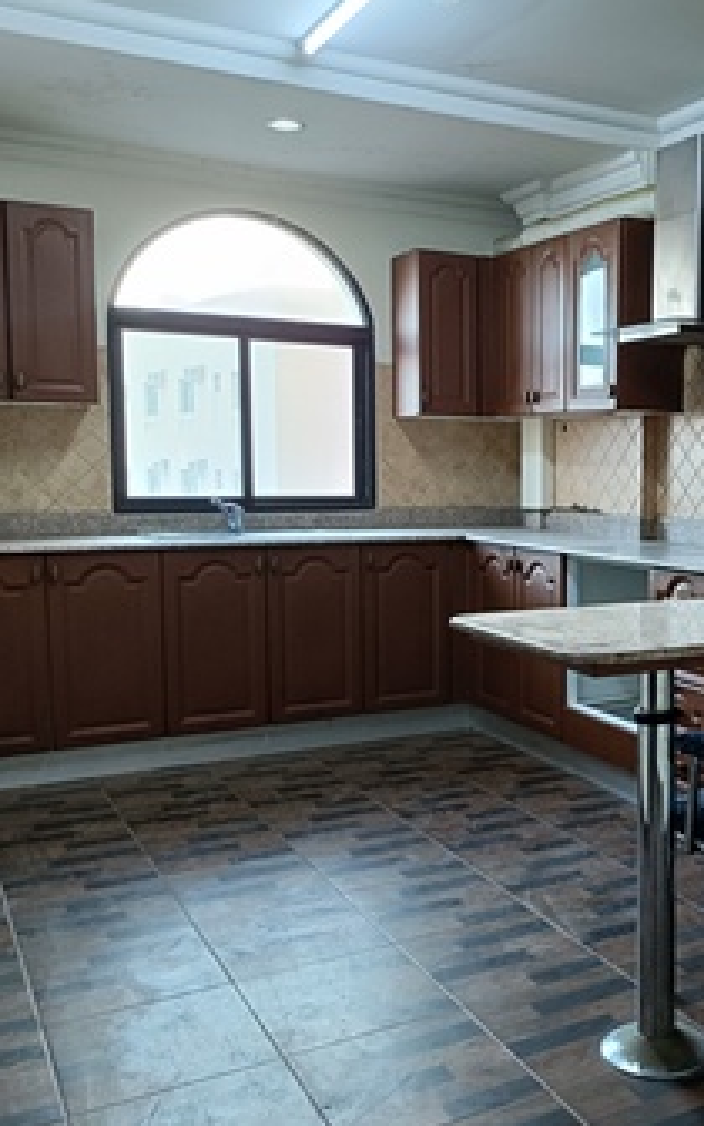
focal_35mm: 36
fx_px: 1105
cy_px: 568
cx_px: 619
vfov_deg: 54.0
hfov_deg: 33.7
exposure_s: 1/50
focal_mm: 4.7
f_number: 1.7
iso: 1475
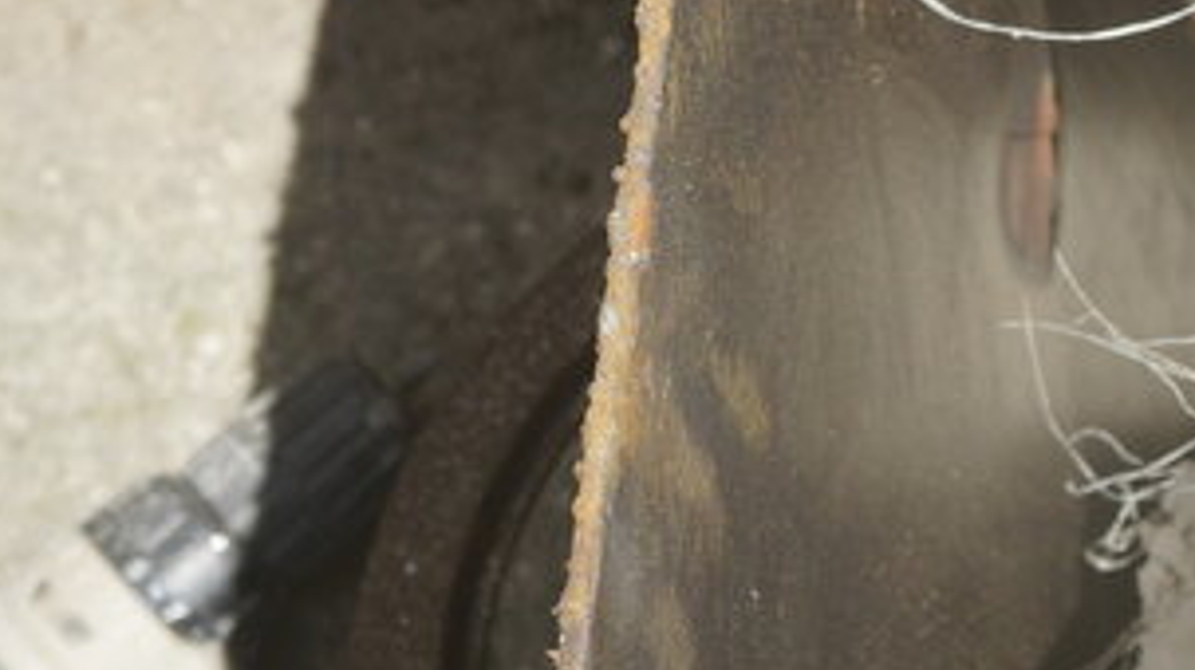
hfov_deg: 10.6
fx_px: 6175
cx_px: 1838
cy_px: 272
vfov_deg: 6.2
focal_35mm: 195
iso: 100
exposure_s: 1/500
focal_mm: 47
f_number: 5.6
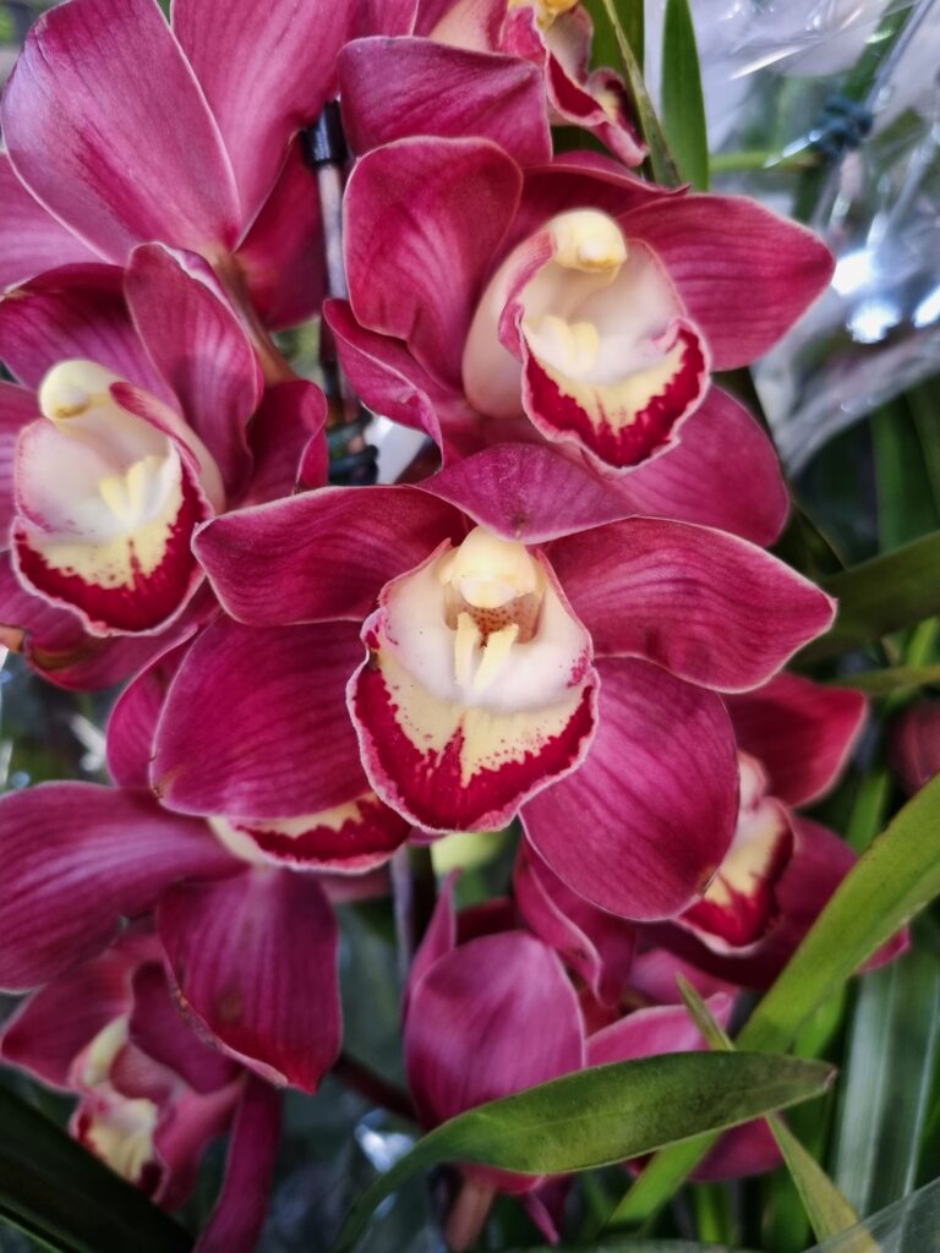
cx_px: 470
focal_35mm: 26
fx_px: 941
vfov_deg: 67.3
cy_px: 626
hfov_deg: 53.1
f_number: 1.8
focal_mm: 5.4
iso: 320
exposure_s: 1/40
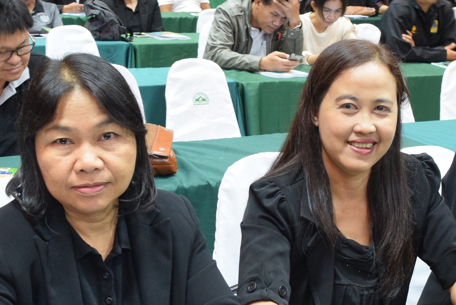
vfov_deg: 19.7
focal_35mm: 69
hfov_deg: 28.9
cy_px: 197
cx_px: 324
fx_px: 875
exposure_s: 1/8
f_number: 5.6
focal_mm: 24
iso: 1600
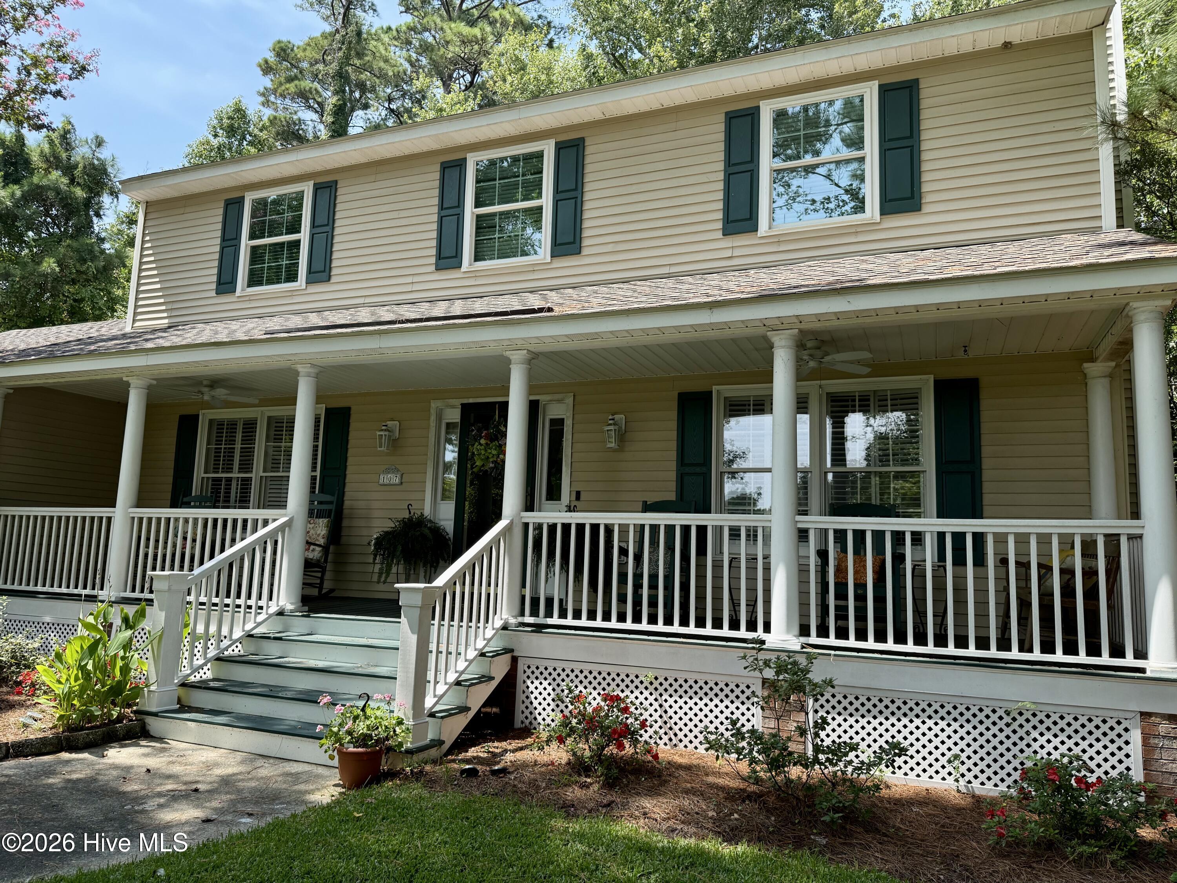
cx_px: 588
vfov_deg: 56.8
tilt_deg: +9.1
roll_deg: -1.1
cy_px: 442
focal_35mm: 24
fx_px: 816
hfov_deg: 71.6
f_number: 1.78
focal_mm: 6.76
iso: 100
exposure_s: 1/1618
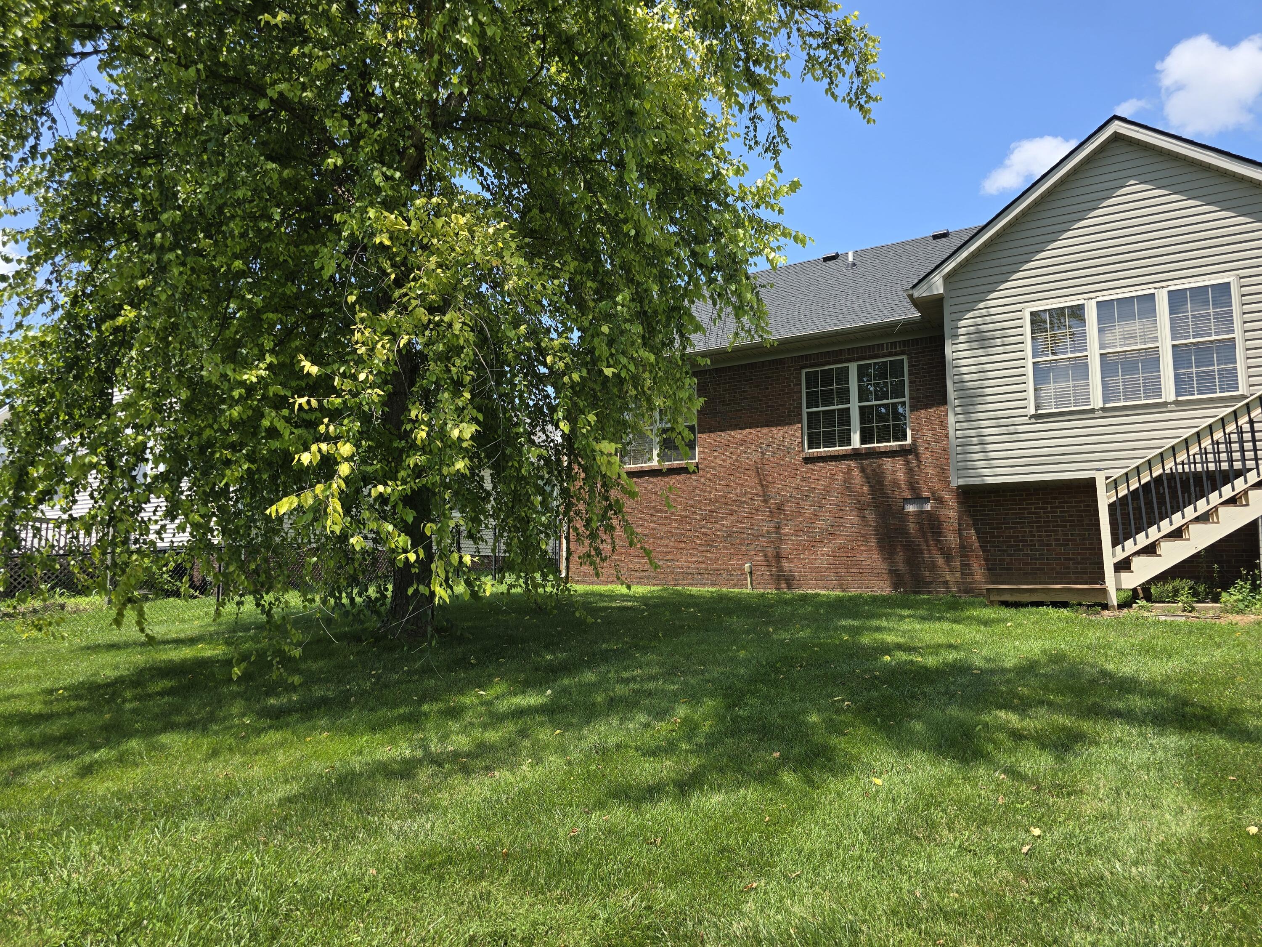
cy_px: 474
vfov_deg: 58.9
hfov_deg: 73.9
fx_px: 839
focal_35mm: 23
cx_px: 631
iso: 12
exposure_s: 1/453
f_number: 1.7
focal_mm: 6.3
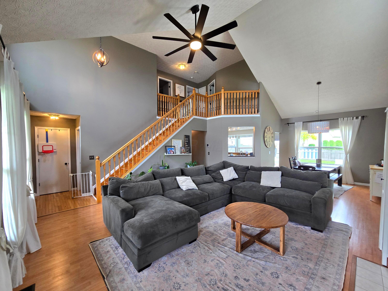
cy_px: 146
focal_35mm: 13
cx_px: 194
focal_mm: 2.2
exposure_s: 1/60.2
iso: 100
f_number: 2.2
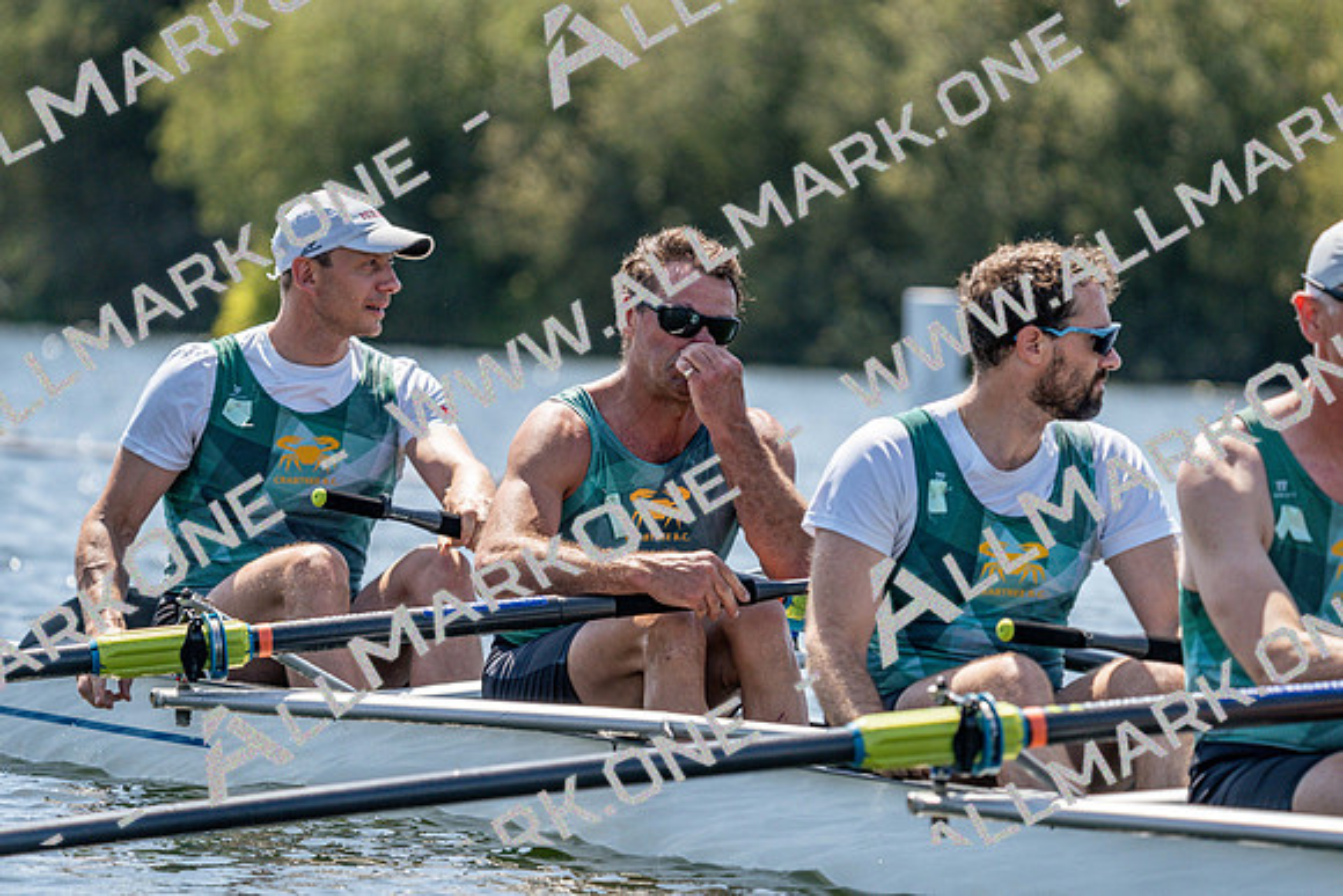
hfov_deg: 6.4
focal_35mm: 321
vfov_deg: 4.3
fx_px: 11977
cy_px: 448
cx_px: 672
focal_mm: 321
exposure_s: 1/2000
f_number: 6.3
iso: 500
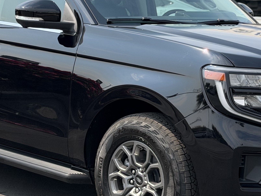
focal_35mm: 119
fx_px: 897
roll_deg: -2.8
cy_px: 77
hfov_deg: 16.5
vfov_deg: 12.4
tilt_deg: -4.5
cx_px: 109
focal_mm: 6.76
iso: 80
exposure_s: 1/3534
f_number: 1.78
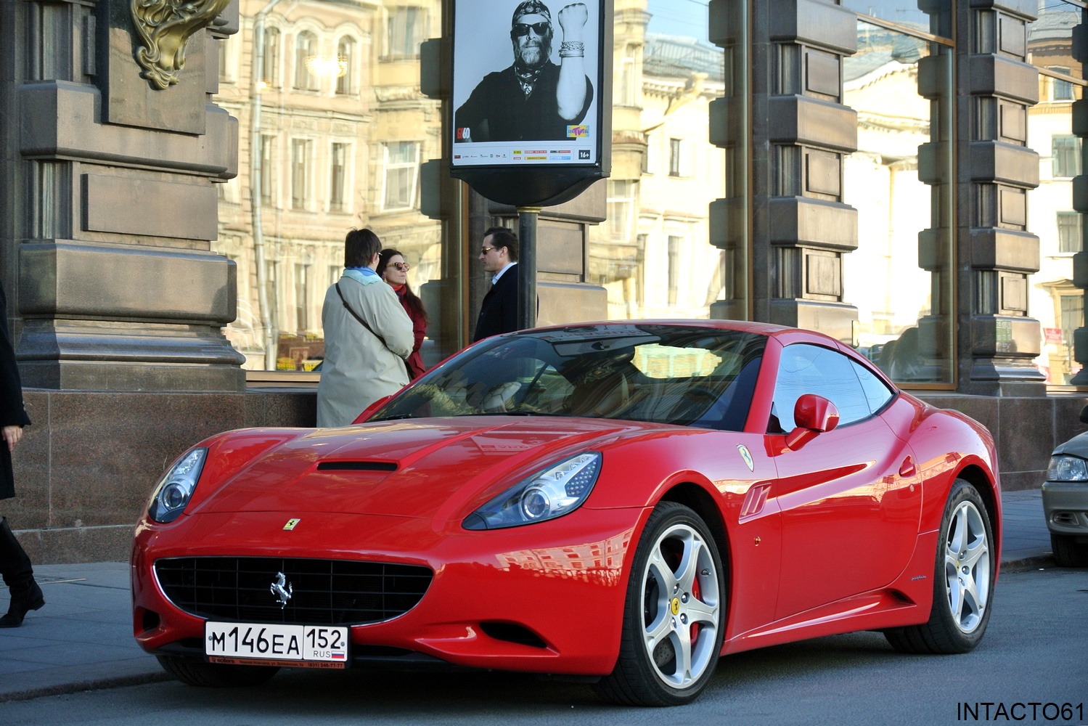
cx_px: 544
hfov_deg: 20.4
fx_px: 3023
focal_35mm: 100
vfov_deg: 13.7
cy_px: 363
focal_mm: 37.3
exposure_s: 1/200
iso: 100
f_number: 3.8
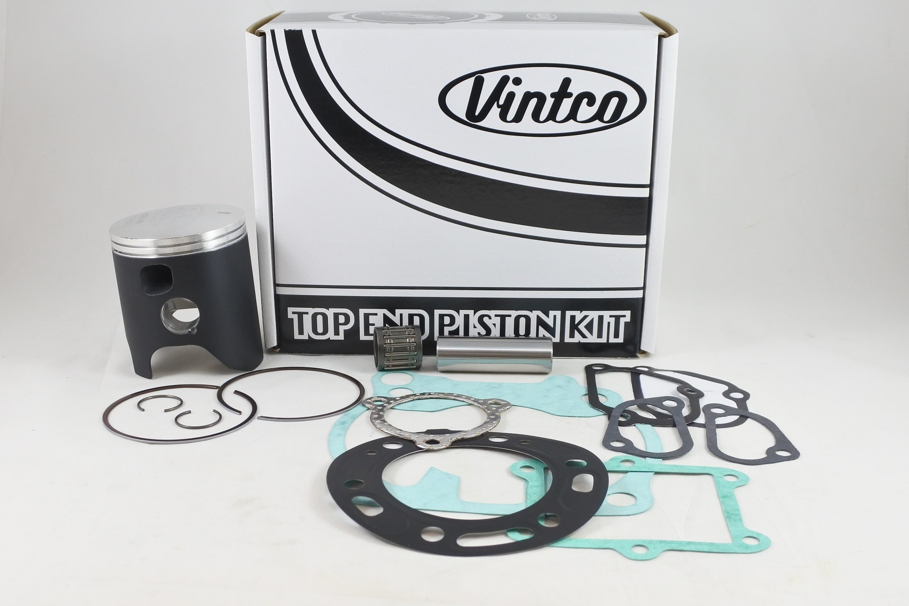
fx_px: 833
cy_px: 303
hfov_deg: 57.2
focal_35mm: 33
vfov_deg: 40.0
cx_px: 454
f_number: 3.8
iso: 450
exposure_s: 1/125
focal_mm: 12.3
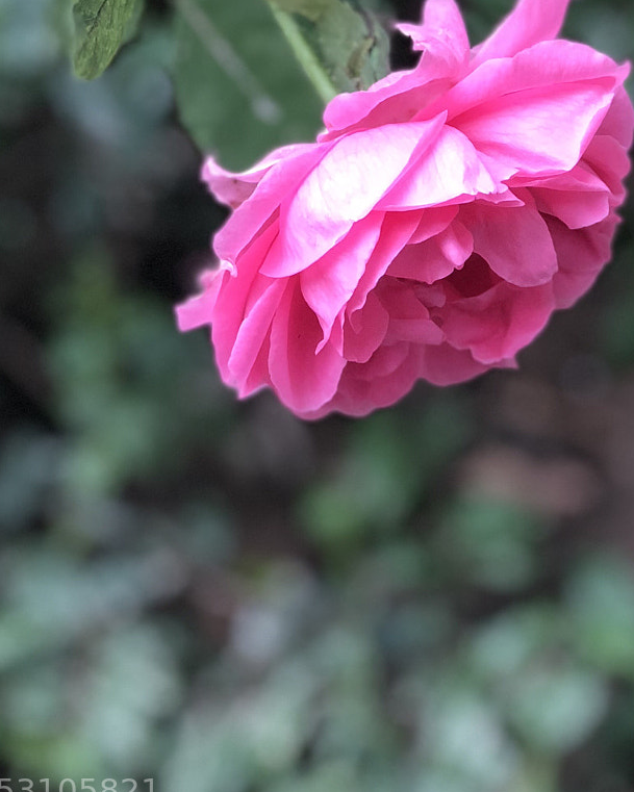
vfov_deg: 16.2
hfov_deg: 13.2
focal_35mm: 117
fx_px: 2744
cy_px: 40
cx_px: 239
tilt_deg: -46.6
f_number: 2.8
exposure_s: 1/50
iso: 80
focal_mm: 6.6
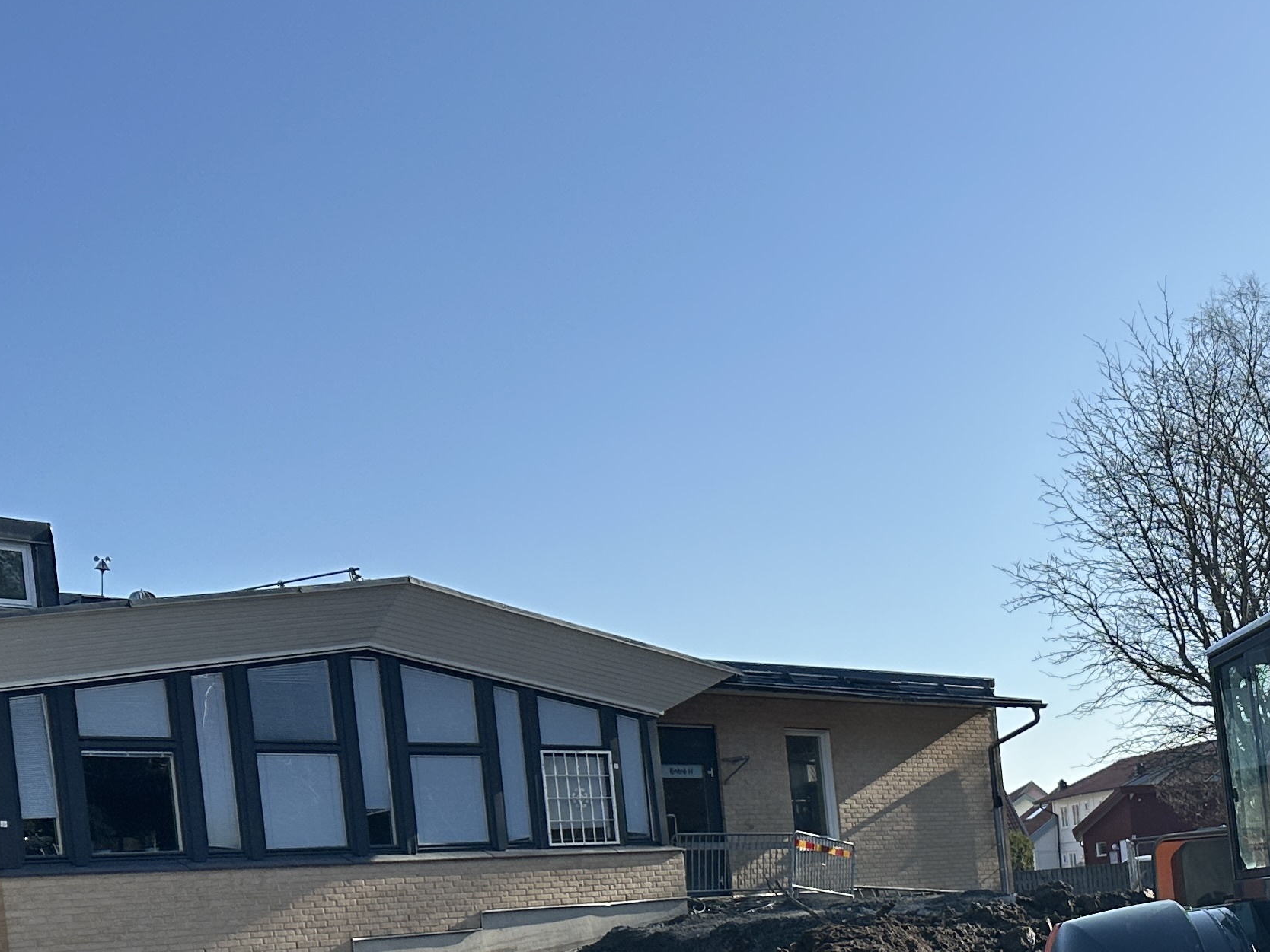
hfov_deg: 28.9
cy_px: 958
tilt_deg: +0.1
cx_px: 1515
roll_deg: +5.4
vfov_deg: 24.1
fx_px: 2128
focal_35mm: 58
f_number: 1.78
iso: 80
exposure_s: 1/4016
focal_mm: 6.86
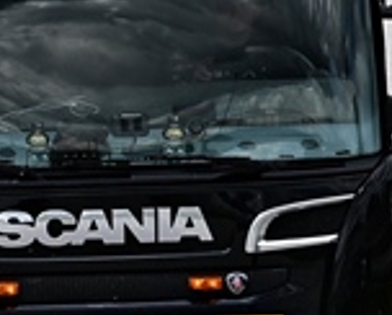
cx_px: 67
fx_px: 11622
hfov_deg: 1.9
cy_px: 125
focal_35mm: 1000
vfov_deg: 1.6
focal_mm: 135
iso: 160
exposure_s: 1/1000
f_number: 5.3
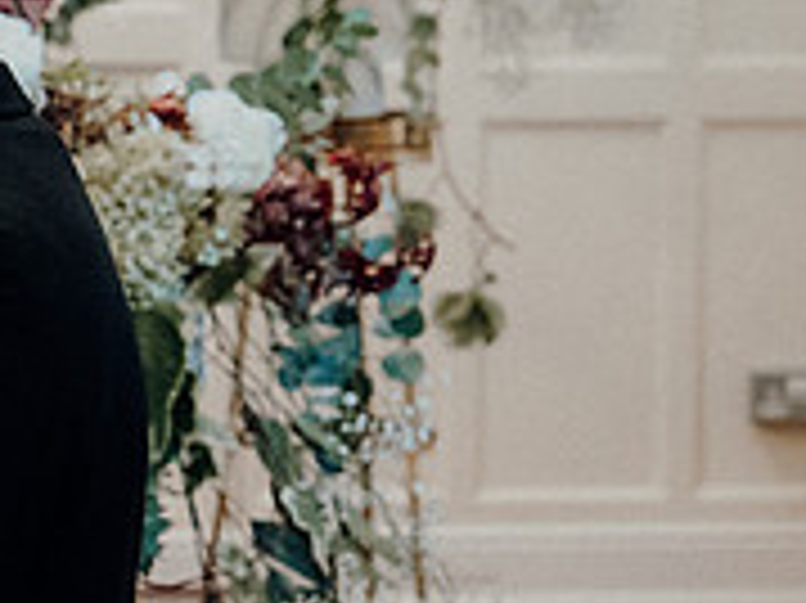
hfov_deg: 8.3
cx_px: -477
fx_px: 5445
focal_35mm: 234
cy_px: 326
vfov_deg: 6.3
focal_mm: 50
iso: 2500
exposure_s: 1/160
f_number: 3.5
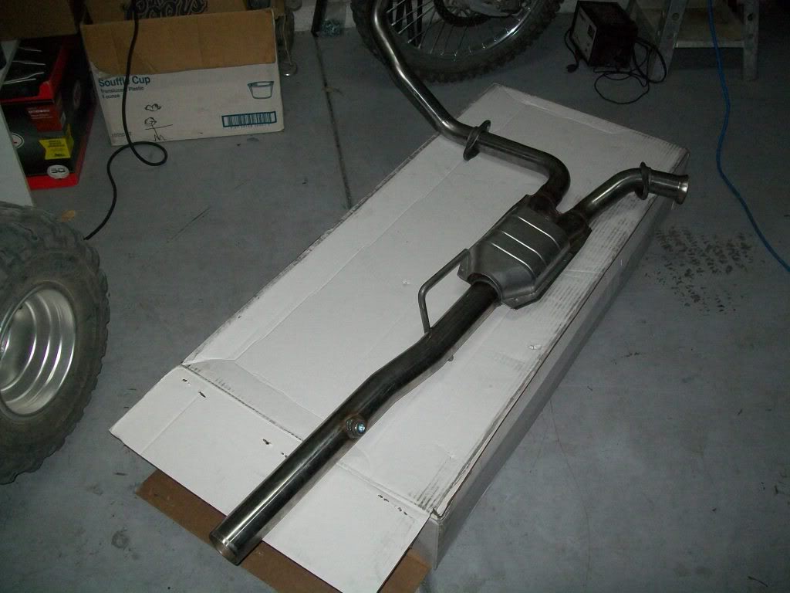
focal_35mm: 36
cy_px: 296
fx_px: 822
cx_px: 395
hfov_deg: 51.4
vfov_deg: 39.7
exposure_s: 1/125
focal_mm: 6
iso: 200
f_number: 2.7
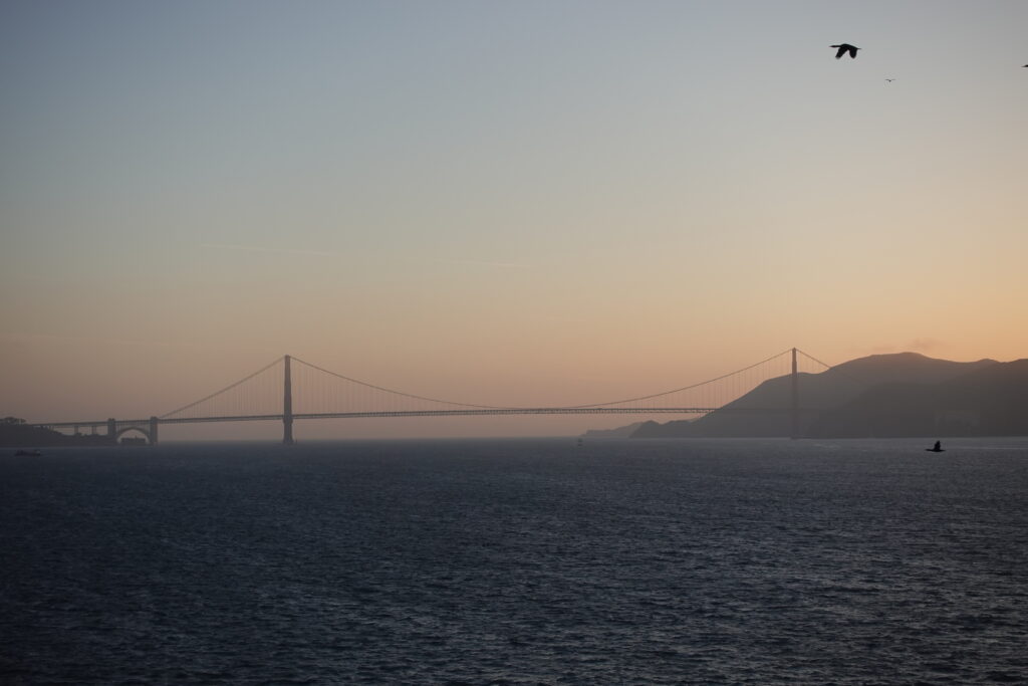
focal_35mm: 70
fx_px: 1999
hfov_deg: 28.8
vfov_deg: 19.5
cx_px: 514
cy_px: 343
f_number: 4
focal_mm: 25.7
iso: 125
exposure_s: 1/500
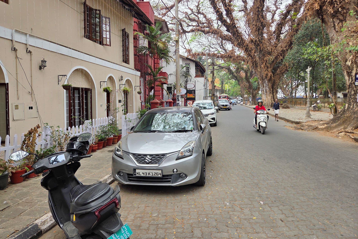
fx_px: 239
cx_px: 179
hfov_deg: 73.7
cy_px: 105
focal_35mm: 24
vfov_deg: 53.0
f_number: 1.8
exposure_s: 1/1170
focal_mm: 5.4
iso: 80
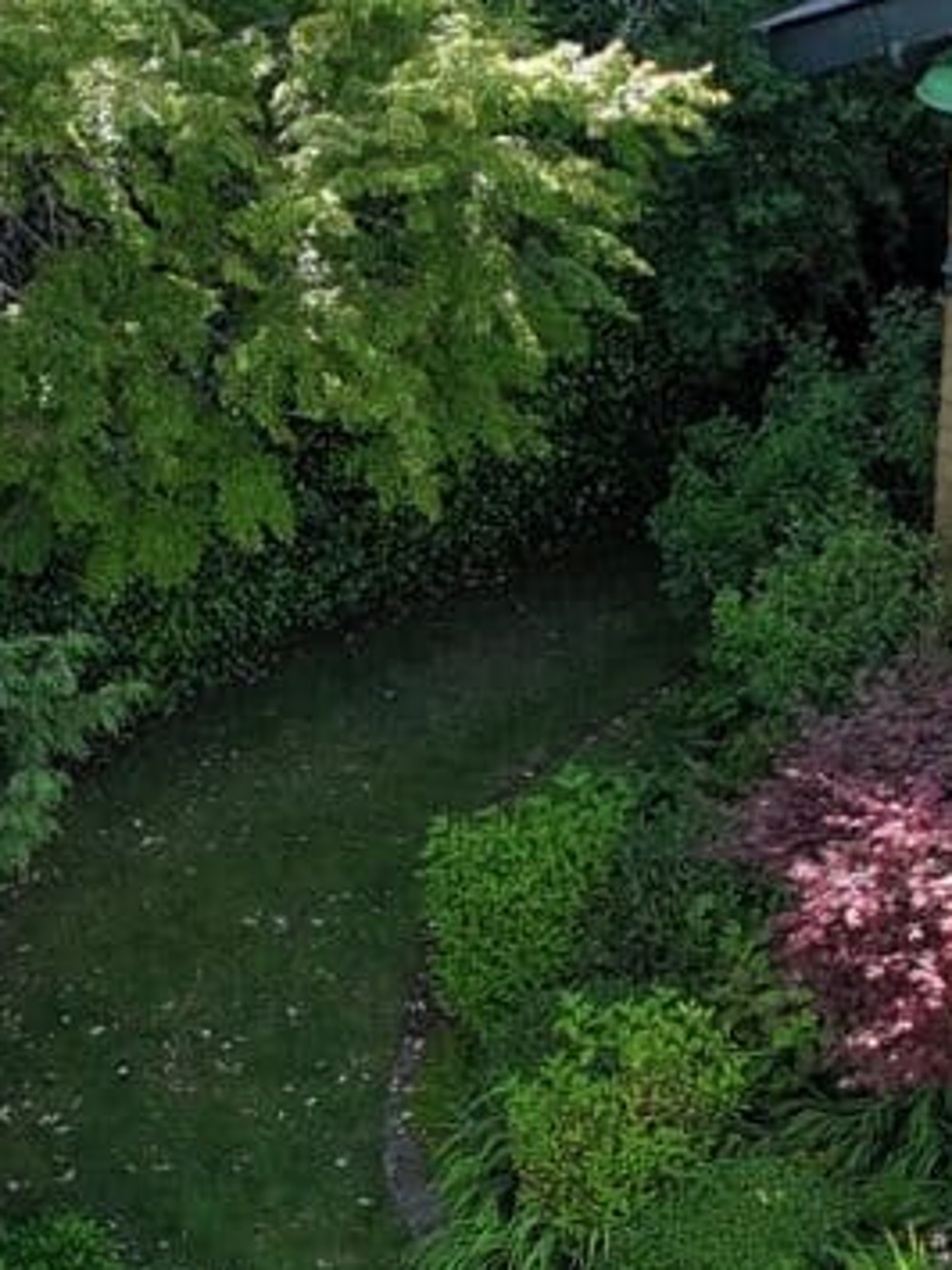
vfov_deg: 11.3
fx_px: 6348
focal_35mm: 173
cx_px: 311
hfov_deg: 8.6
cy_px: 1313
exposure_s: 1/500
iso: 110
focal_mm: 12.29
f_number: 2.8
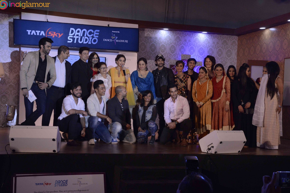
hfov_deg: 34.5
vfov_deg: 23.4
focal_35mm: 58
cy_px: 97
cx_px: 145
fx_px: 467
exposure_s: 1/200
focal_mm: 38
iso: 1600
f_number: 10
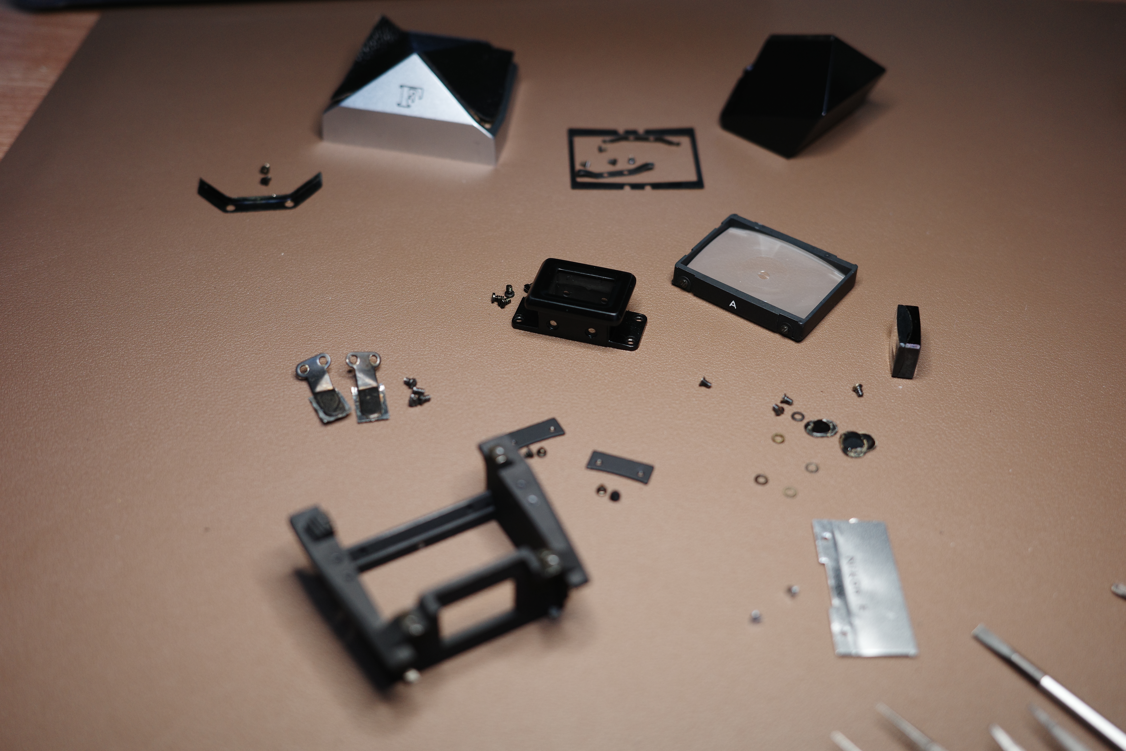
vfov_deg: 33.4
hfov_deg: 48.5
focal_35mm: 40
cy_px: 376
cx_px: 563
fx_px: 1251
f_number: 2.8
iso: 320
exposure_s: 1/40
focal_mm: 26
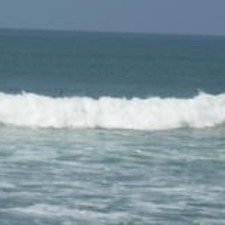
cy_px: 109
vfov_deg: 5.2
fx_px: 2500
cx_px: -12
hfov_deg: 5.1
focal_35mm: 340
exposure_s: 1/354
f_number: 8
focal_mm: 18.9
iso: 50
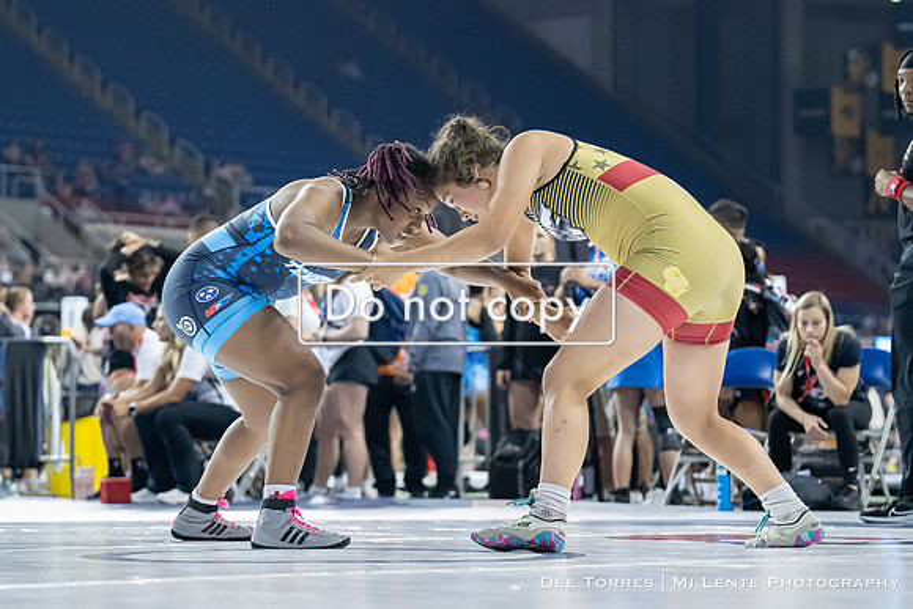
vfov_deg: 11.5
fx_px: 3036
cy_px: 389
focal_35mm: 120
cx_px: 372
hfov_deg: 17.1
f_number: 2.8
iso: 4000
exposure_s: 1/800
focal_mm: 70
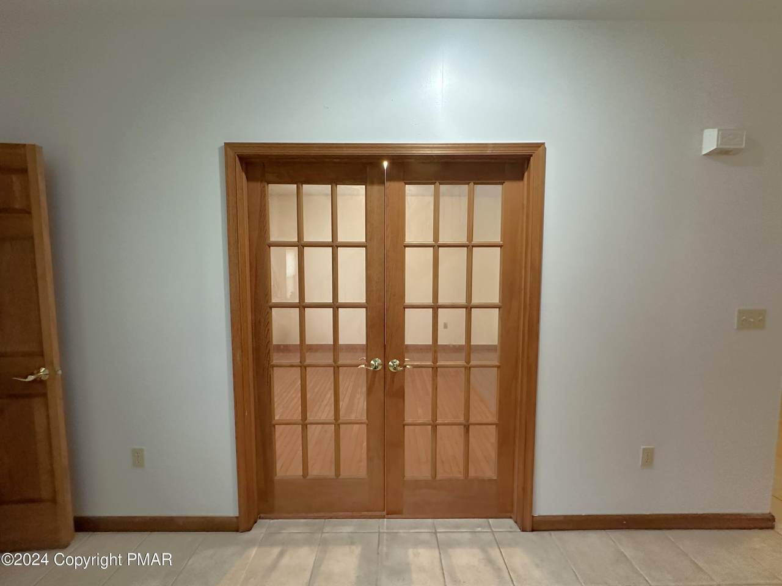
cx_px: 391
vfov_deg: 85.7
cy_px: 293
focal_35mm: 14
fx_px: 316
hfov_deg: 102.1
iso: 500
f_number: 2.2
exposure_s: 1/60
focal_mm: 2.22
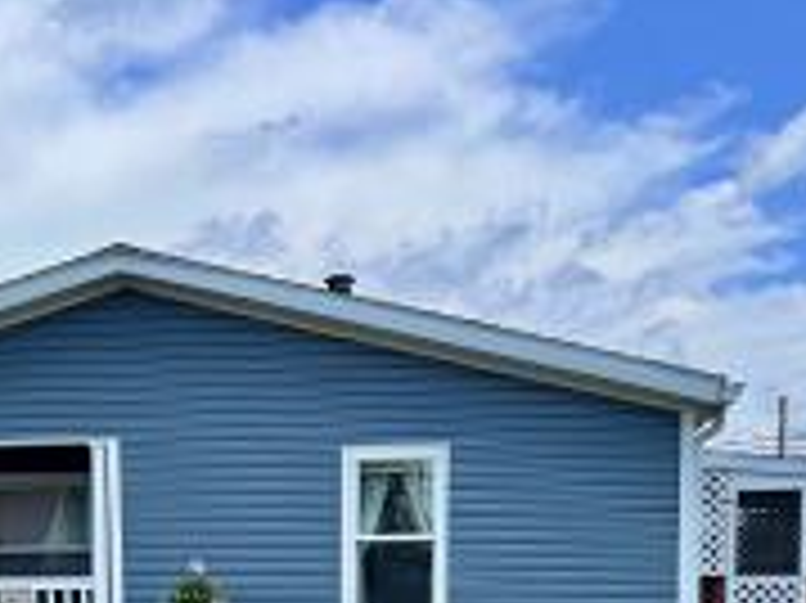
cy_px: 666
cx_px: 284
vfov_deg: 23.6
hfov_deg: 33.0
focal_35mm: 58
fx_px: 1350
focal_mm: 5.7
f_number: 1.5
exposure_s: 1/2841
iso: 50
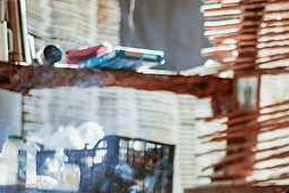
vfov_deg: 10.3
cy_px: 186
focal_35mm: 133
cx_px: 265
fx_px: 1068
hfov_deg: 15.2
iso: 125
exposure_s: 1/250
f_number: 1.4
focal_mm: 58
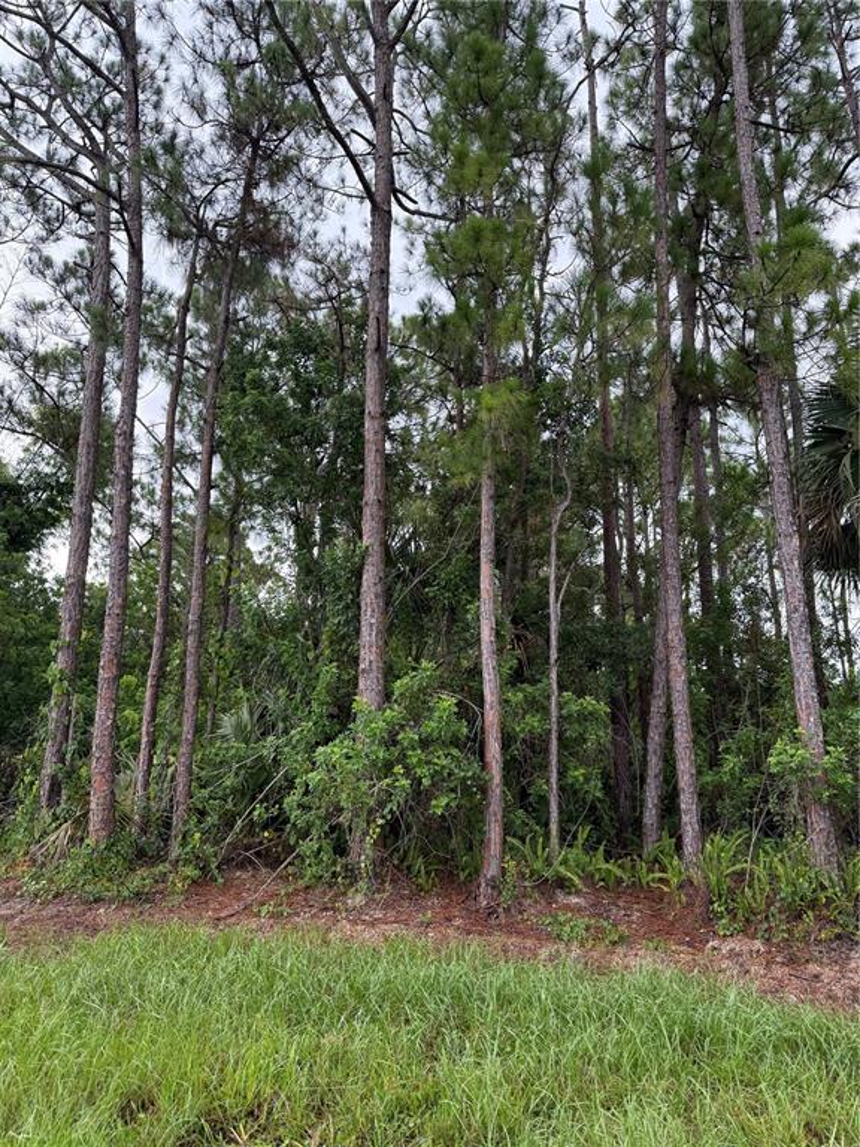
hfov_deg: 56.8
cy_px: 574
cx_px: 430
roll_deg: -2.1
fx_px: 795
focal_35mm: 24
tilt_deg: +15.0
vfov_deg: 71.6
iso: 100
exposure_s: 1/341
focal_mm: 6.76
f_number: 1.78
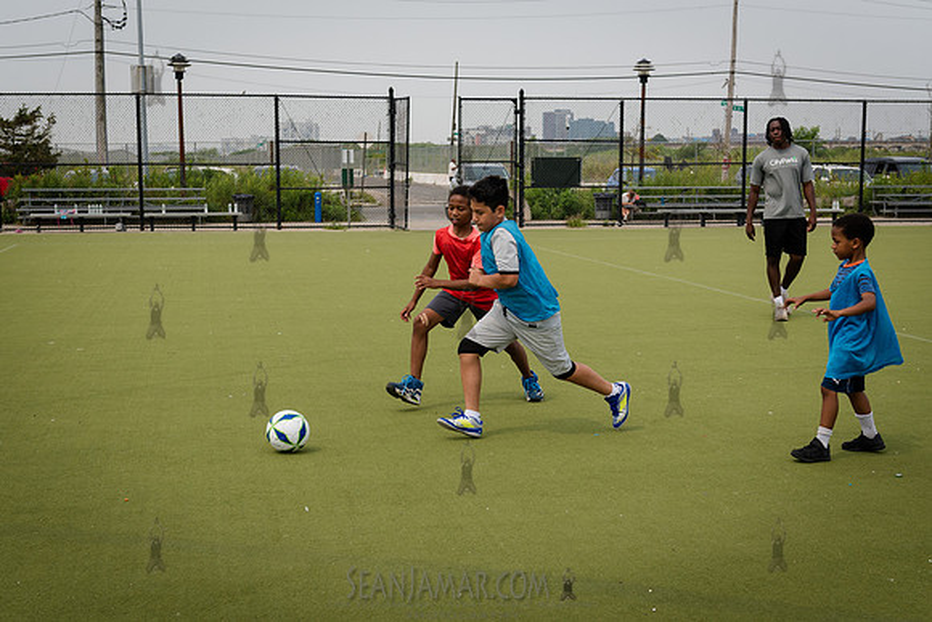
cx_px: 453
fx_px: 1336
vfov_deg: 26.2
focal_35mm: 52
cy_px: 370
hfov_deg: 38.5
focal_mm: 40
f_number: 4
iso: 250
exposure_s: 1/2000
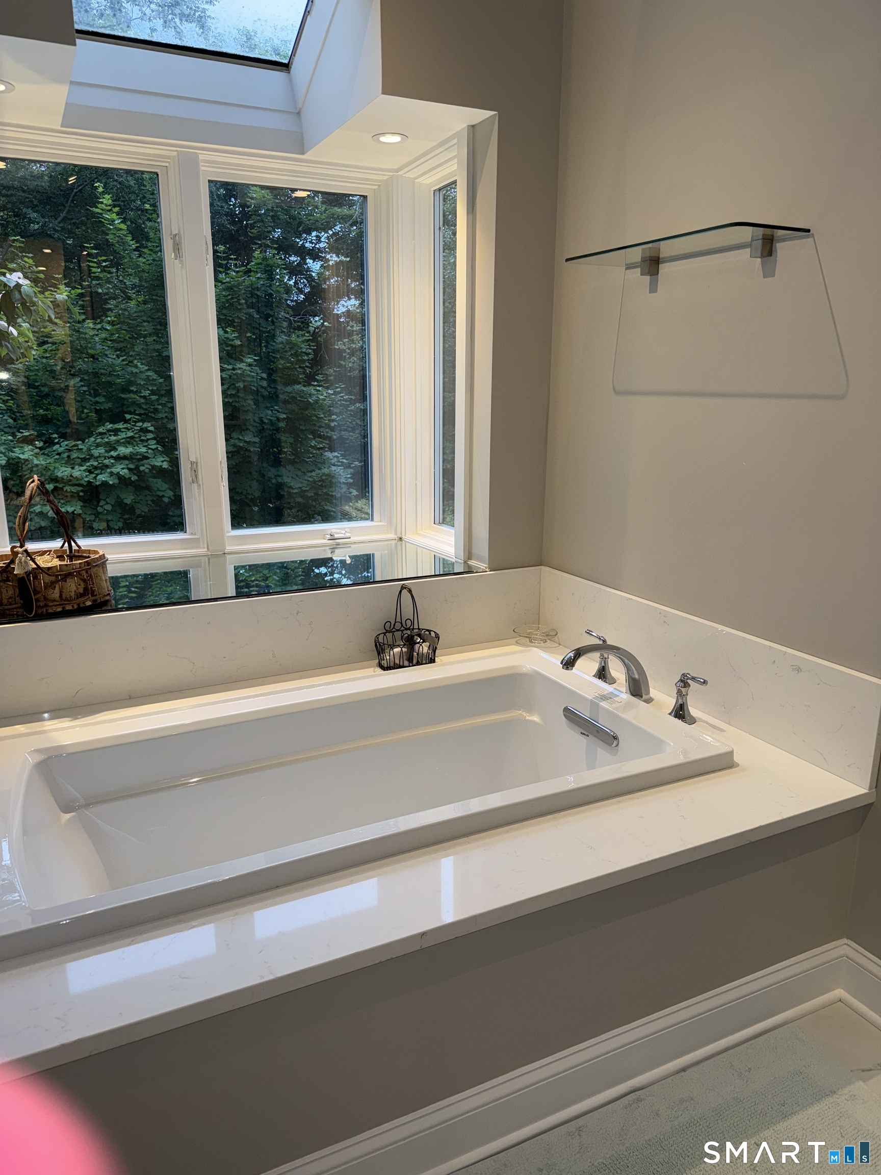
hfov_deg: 56.8
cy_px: 588
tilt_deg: -13.4
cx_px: 440
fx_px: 814
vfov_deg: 71.6
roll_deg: -0.6
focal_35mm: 24
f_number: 1.78
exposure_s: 1/120
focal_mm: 6.76
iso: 50
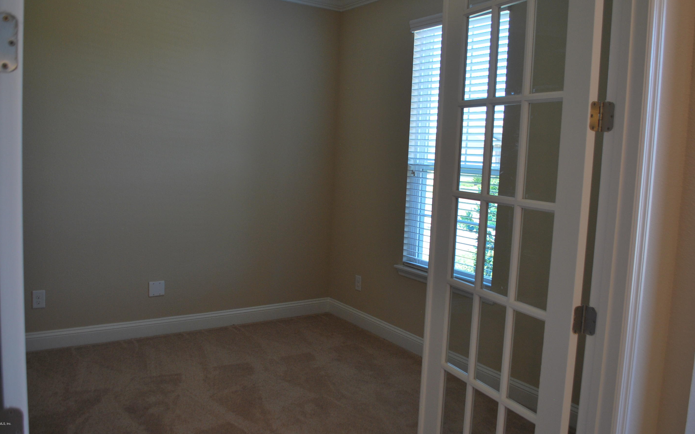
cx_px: 348
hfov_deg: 64.6
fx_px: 549
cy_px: 194
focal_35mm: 29
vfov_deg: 43.1
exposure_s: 1/60
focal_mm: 18
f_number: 4
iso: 200
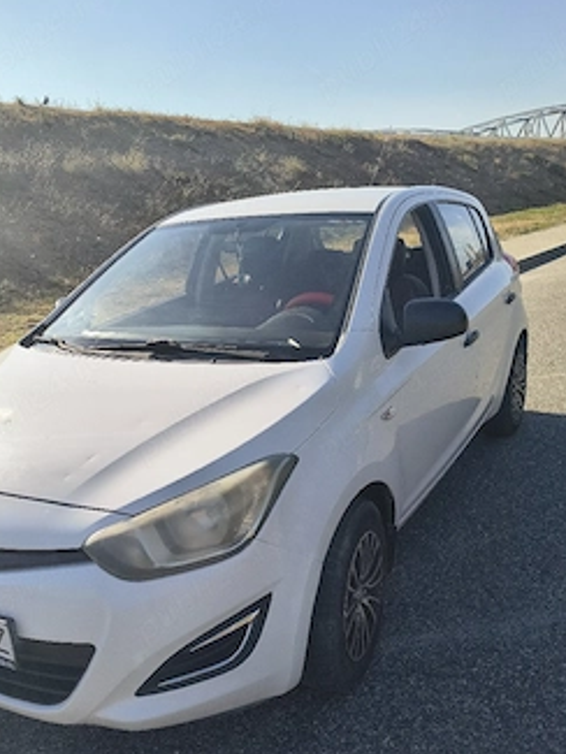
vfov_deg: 56.6
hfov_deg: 44.1
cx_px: 257
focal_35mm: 32
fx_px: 697
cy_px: 432
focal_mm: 4.81
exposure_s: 1/3333
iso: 105
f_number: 1.8
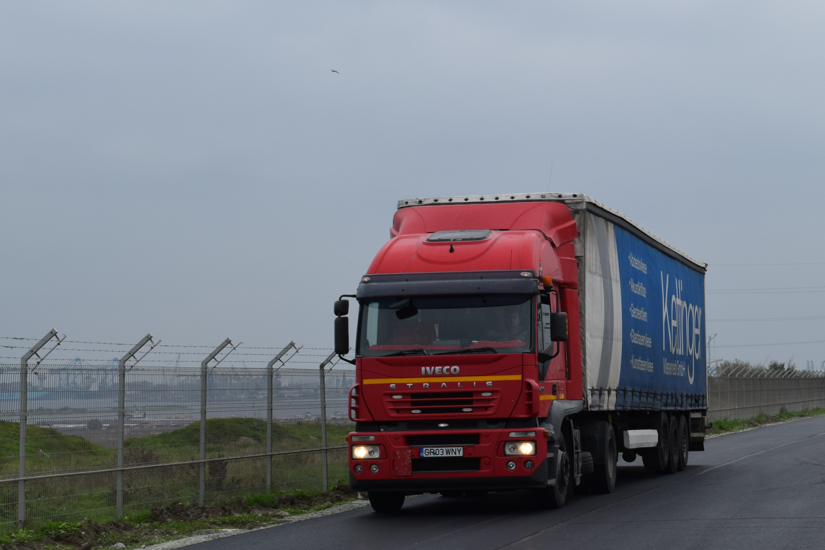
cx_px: 696
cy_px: 184
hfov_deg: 22.9
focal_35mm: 87
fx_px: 1994
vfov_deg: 15.7
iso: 200
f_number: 10
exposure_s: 1/400
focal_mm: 34
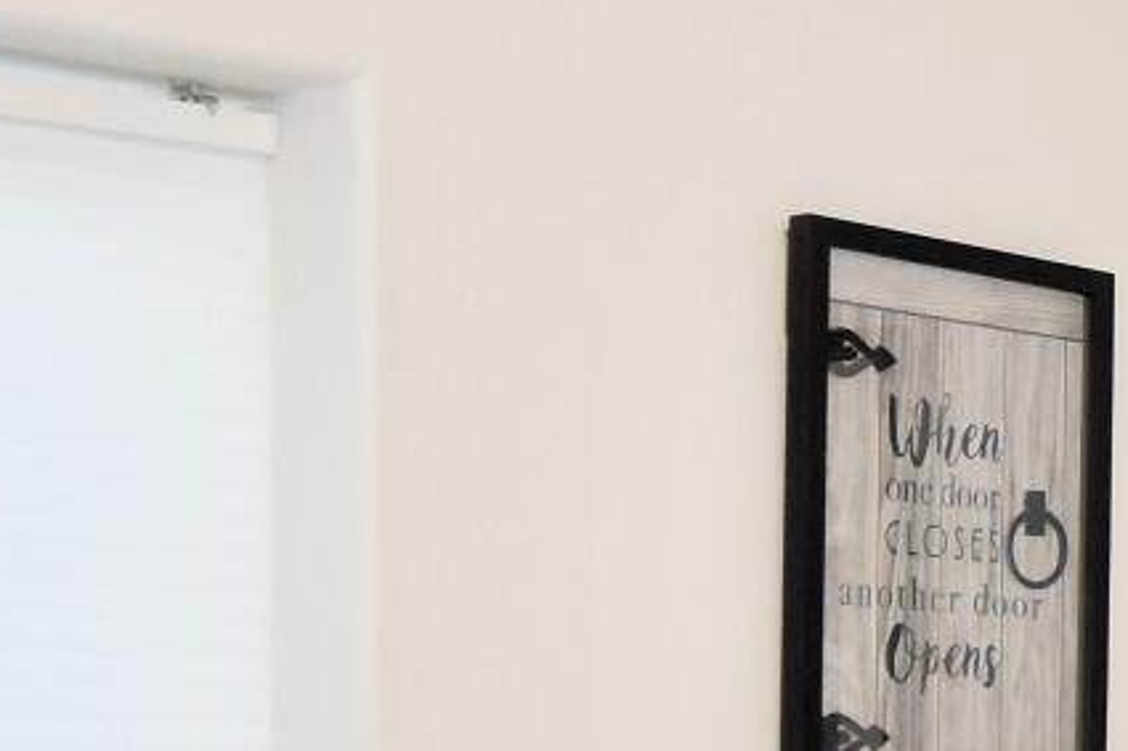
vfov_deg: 12.7
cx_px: 1699
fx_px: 3320
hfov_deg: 17.3
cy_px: 796
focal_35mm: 106
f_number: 4.5
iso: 800
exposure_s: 1/125
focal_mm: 10
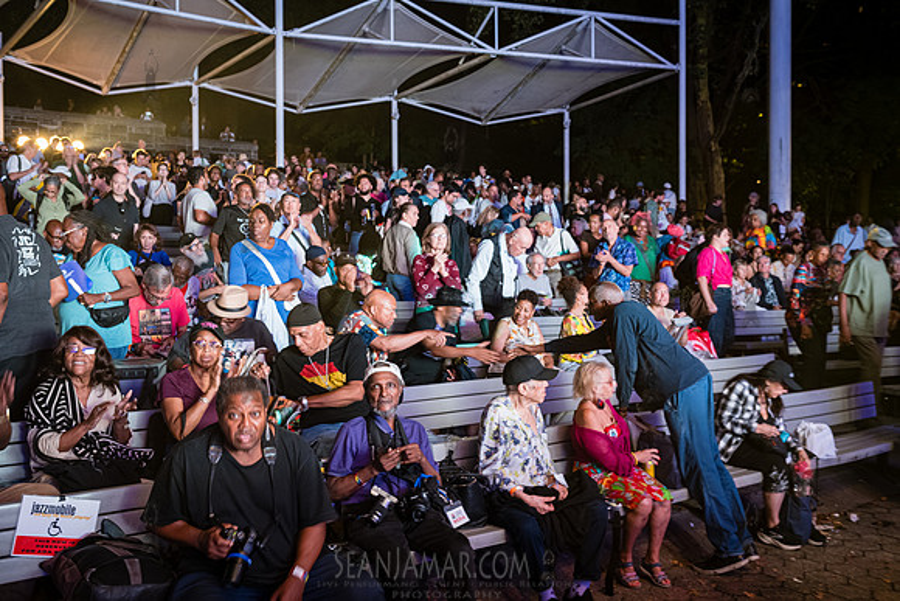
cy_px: 300
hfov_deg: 54.4
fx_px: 875
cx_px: 450
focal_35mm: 35
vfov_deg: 37.9
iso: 5000
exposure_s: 1/25
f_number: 4.5
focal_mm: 35
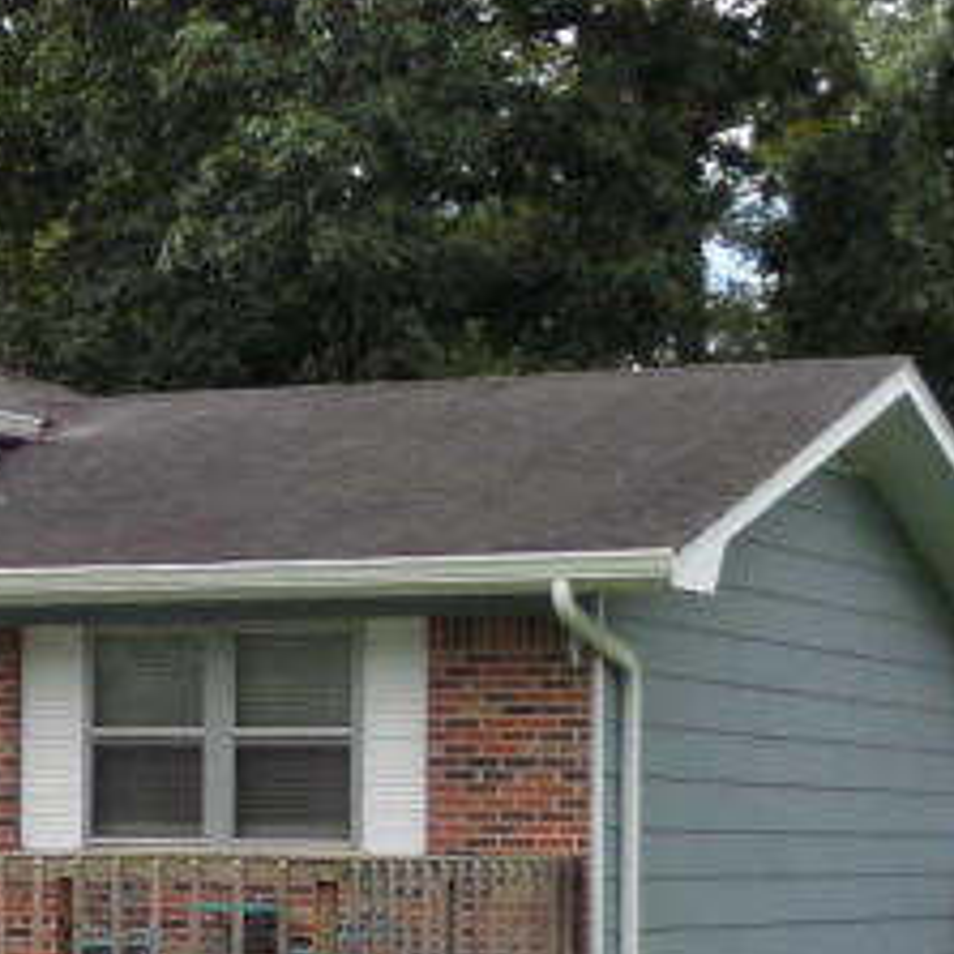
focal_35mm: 130
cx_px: -240
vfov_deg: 13.4
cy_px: 582
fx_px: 4053
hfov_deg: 13.0
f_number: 3.4
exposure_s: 1/350
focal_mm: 5.3
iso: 100
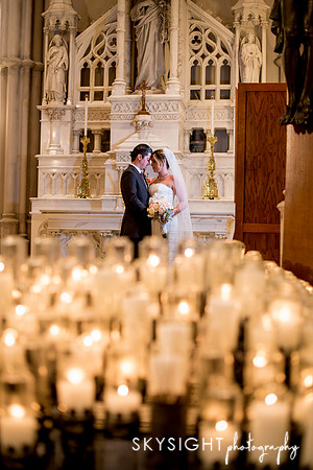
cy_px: 235
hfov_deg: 27.0
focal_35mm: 50
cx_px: 156
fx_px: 652
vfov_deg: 39.6
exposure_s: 1/100
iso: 800
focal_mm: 50
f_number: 2.2
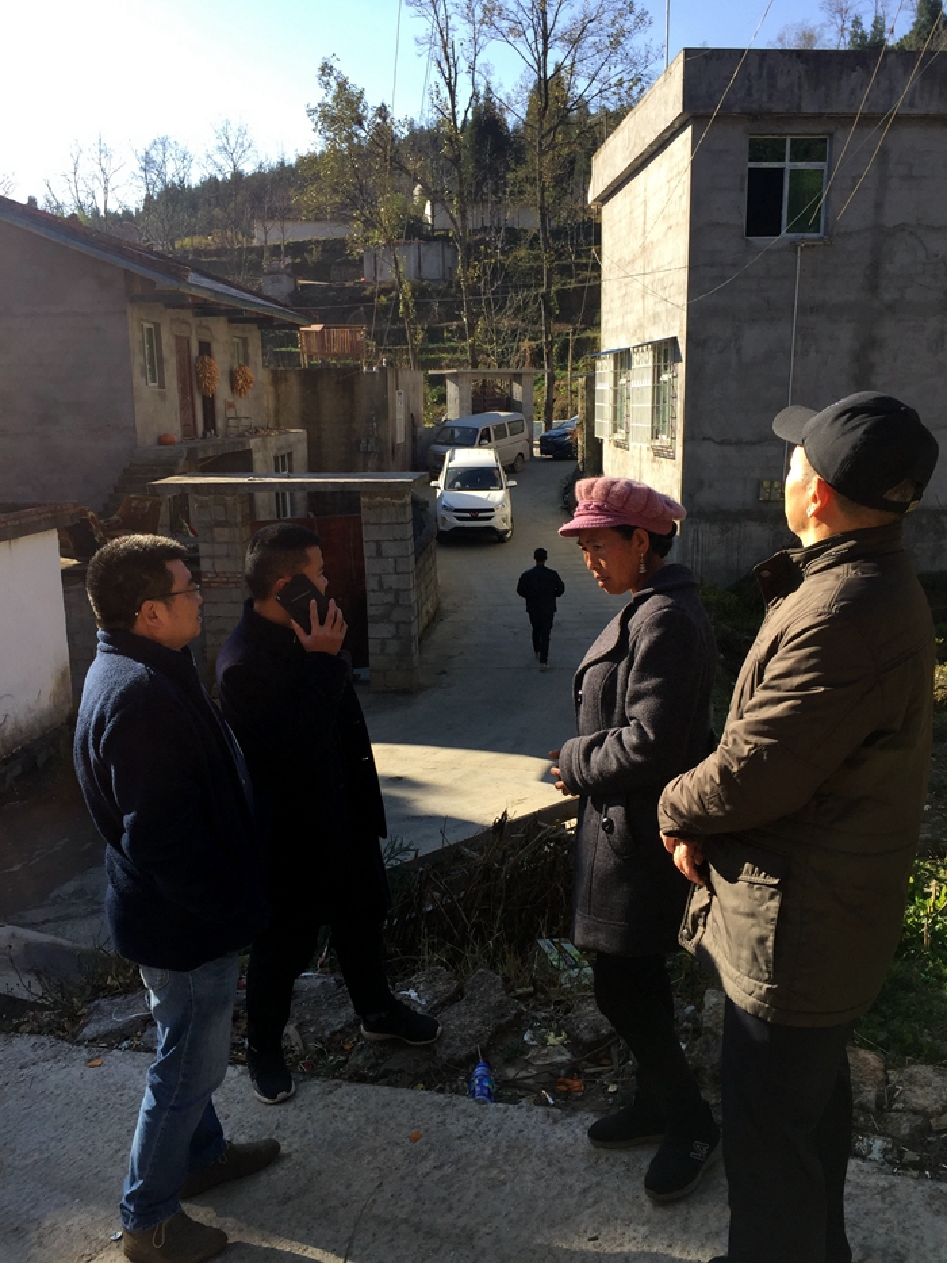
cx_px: 474
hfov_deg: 48.2
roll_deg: +0.2
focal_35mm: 29
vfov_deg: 61.7
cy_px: 632
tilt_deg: -10.1
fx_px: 1058
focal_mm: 4.15
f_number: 2.2
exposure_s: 1/719
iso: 32
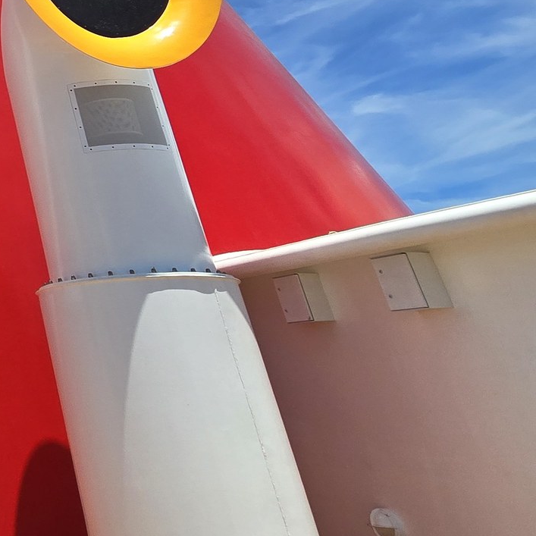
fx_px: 683
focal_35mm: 39
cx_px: -337
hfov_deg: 25.7
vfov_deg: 39.8
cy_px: 55
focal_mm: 2.2
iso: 50
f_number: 2.2
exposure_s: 1/2969
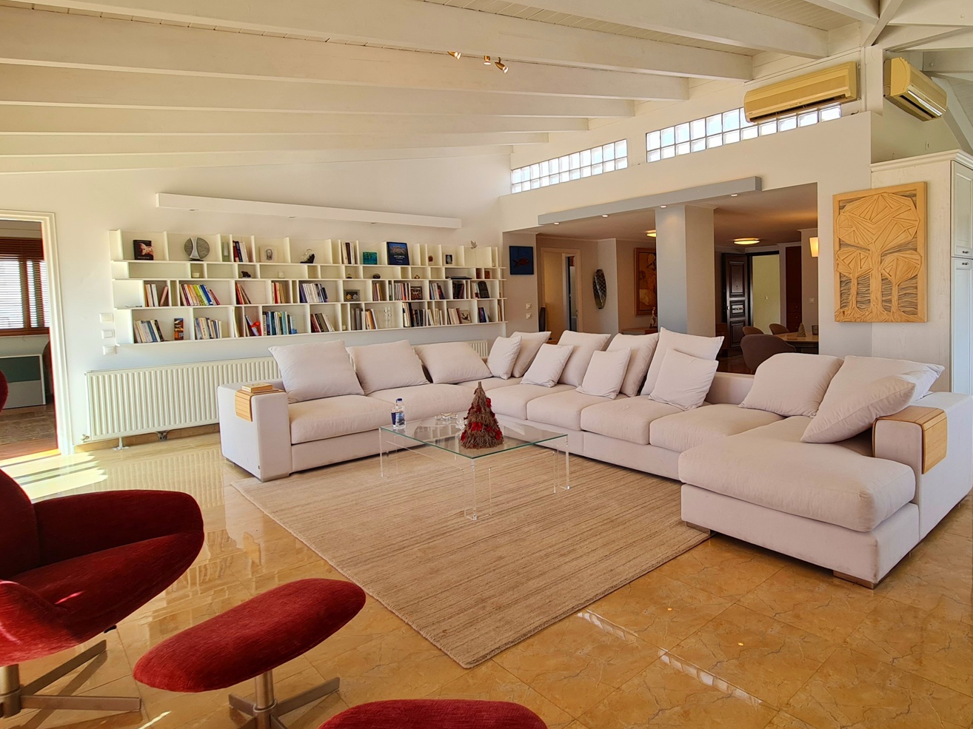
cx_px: 617
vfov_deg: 68.5
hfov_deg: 82.8
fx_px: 534
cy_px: 328
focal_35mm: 19
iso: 64
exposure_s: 1/190
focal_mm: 2.2
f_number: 2.2
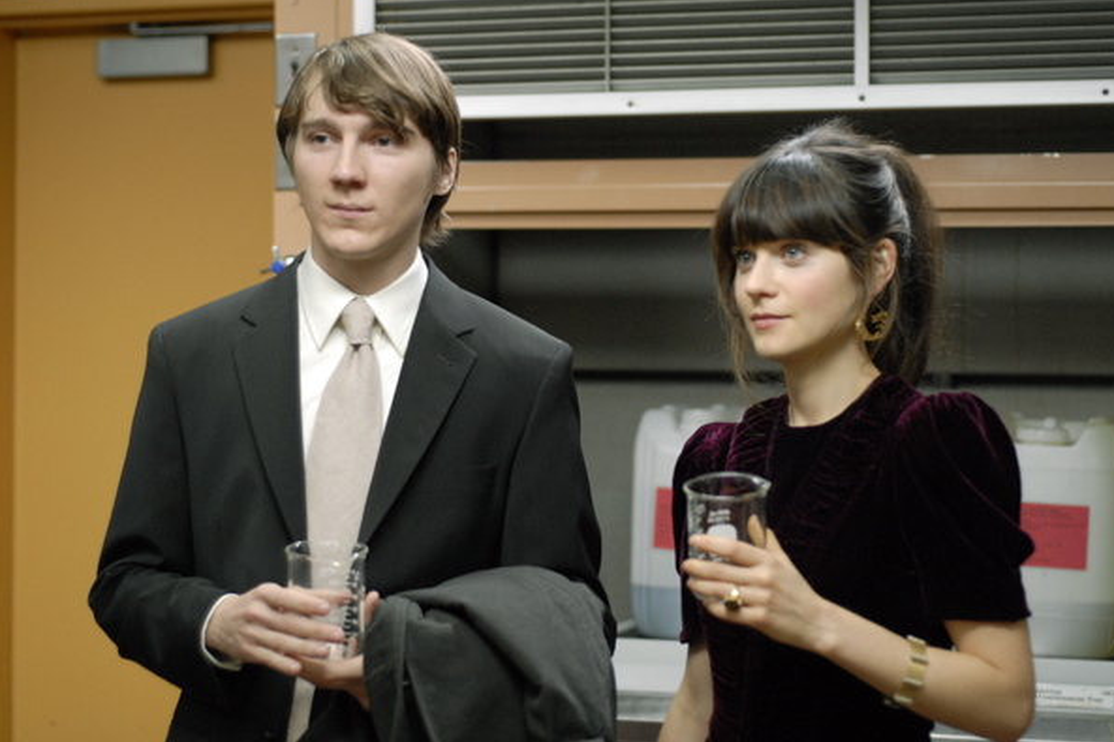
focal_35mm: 76
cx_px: 562
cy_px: 368
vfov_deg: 17.9
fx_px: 2351
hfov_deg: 26.7
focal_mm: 50
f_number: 2
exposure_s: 1/80
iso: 800
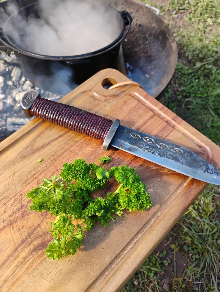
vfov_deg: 63.4
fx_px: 237
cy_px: 146
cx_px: 110
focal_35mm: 28
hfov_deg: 49.8
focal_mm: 4.26
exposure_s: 1/100
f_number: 1.8
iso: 100
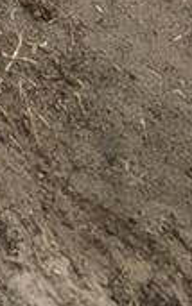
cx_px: -278
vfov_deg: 10.4
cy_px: -682
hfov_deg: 9.7
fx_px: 995
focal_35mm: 119
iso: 52
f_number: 2.2
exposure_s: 1/120
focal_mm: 2.35
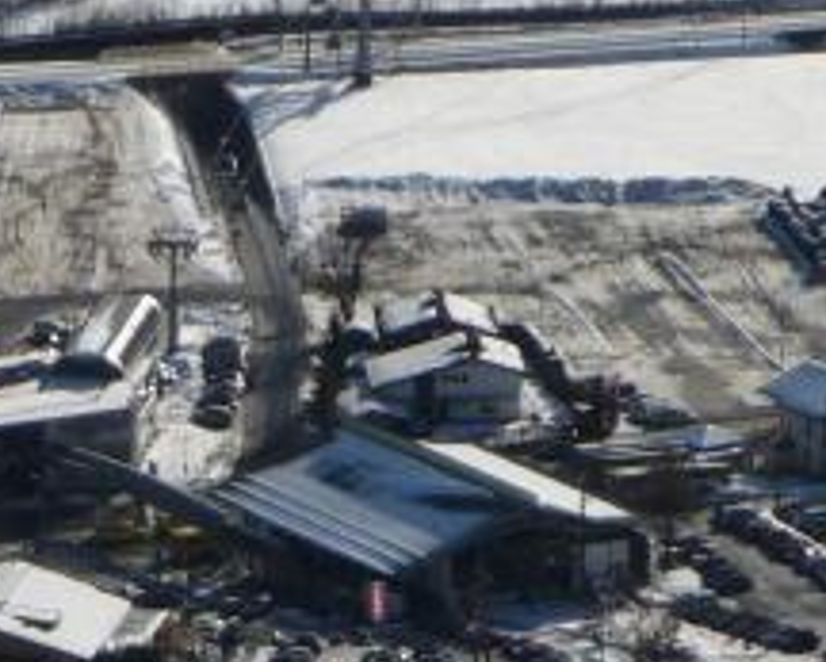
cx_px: -27
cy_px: 555
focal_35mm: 405
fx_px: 9905
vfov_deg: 3.8
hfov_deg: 4.8
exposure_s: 1/1300
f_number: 4.7
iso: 100
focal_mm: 19.1
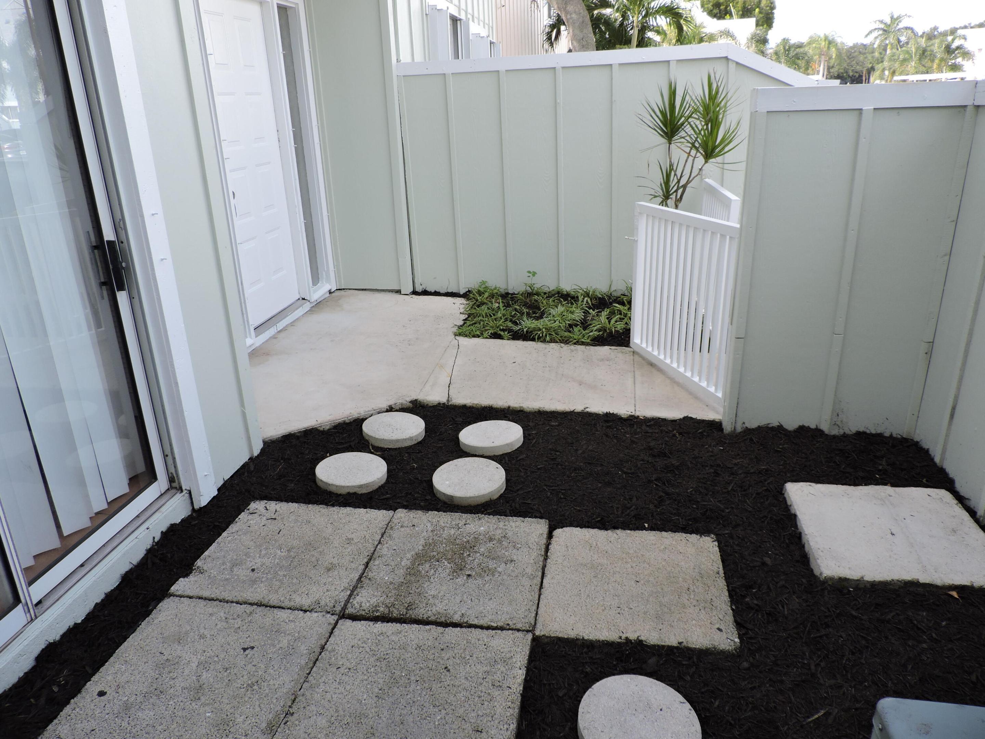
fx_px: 683
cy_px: 370
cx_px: 492
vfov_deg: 56.8
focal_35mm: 24
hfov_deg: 71.6
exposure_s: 1/320
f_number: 3
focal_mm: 4.3
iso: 100
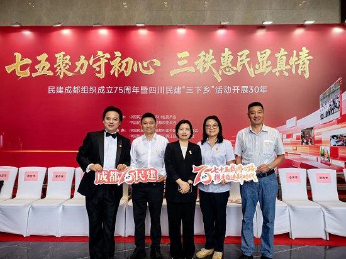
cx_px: 173
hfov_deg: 65.3
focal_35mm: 27
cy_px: 130
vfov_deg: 51.3
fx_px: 270
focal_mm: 8.5
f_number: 4
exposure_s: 1/100
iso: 160
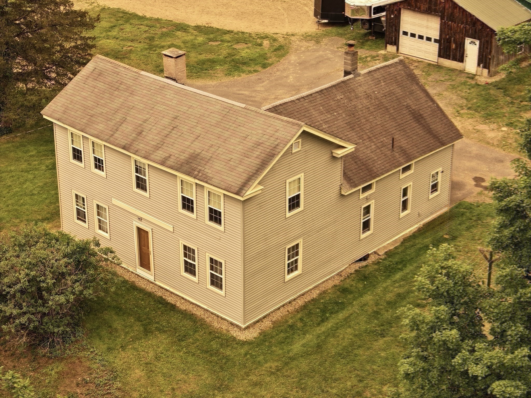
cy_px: 199
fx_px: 1074
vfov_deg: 21.0
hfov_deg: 27.8
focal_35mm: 70
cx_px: 266
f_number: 2.8
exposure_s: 1/320
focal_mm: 19.35
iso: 100
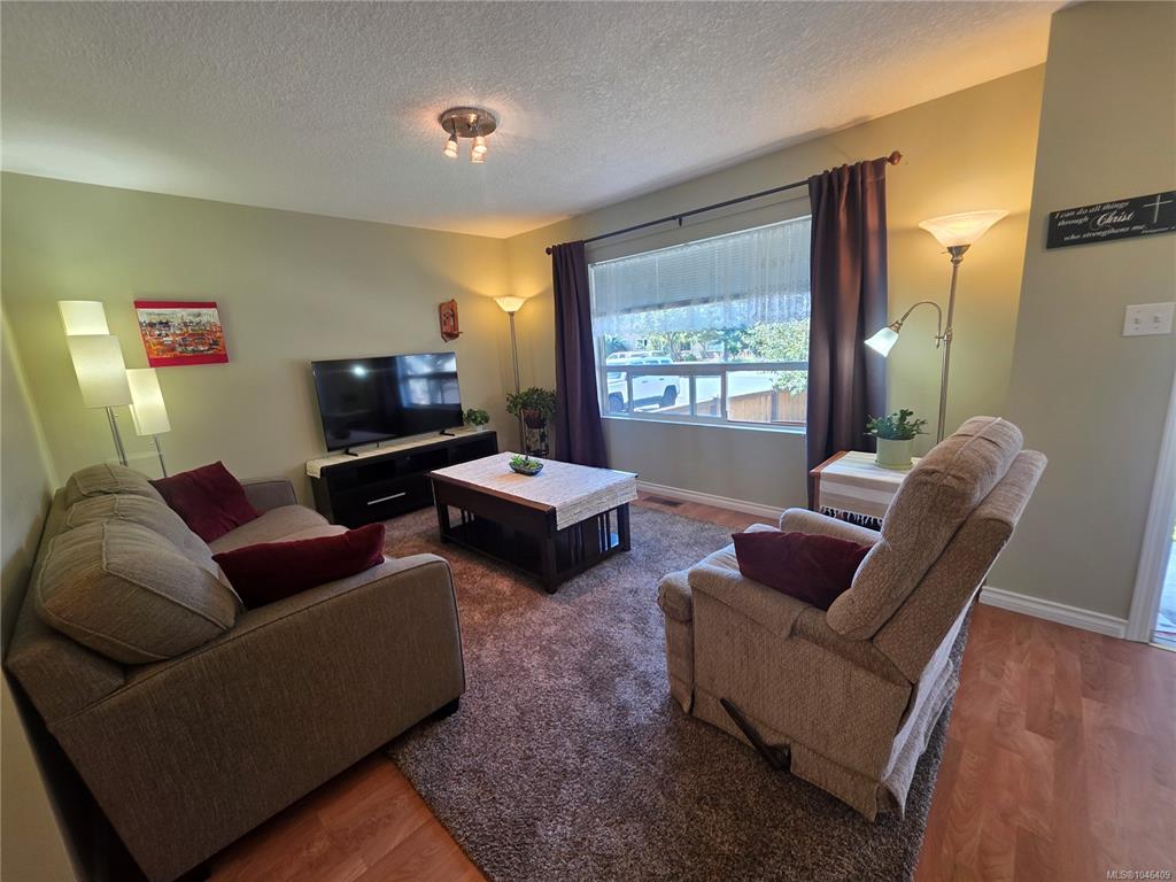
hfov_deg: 106.2
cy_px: 441
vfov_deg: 89.9
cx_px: 588
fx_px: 442
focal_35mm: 13
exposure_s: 1/120
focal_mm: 2.2
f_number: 1.9
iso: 100
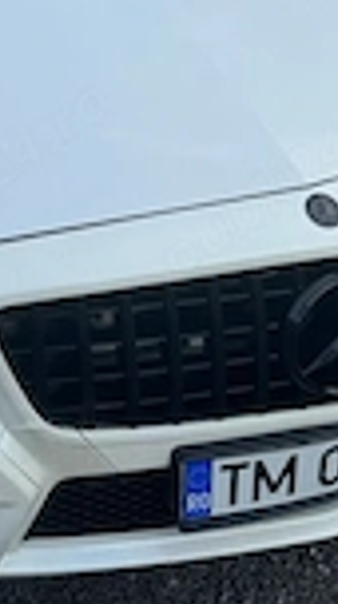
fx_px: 1104
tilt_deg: -11.4
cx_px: 60
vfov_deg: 27.7
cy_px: -79
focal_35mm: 69
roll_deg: +3.4
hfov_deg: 17.2
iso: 80
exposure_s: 1/1678
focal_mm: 6.76
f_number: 1.78
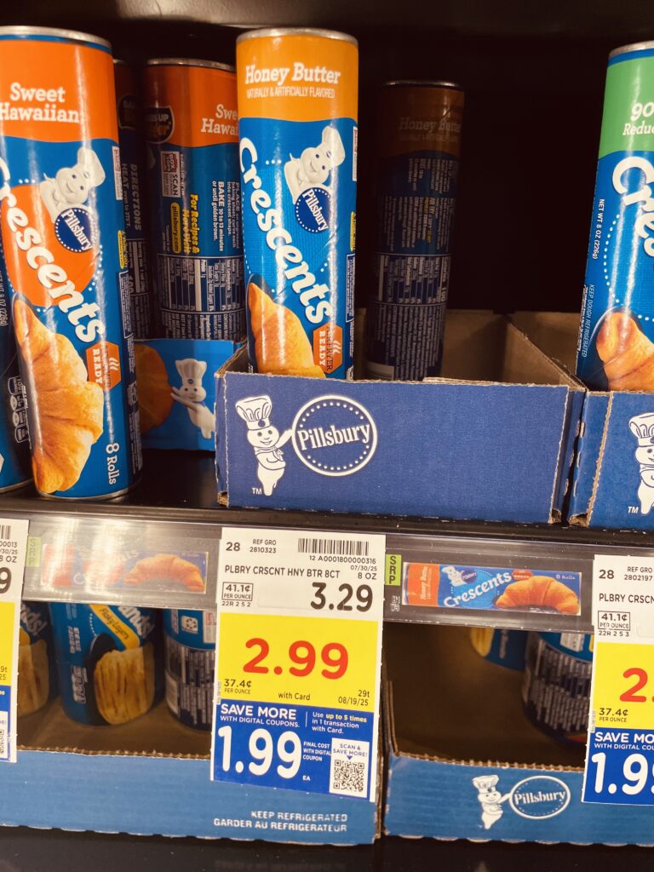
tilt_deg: -18.6
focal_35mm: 26
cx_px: 327
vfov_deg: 67.3
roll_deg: -0.7
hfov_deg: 53.1
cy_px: 436
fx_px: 655
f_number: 1.6
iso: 64
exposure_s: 1/121
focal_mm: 4.2
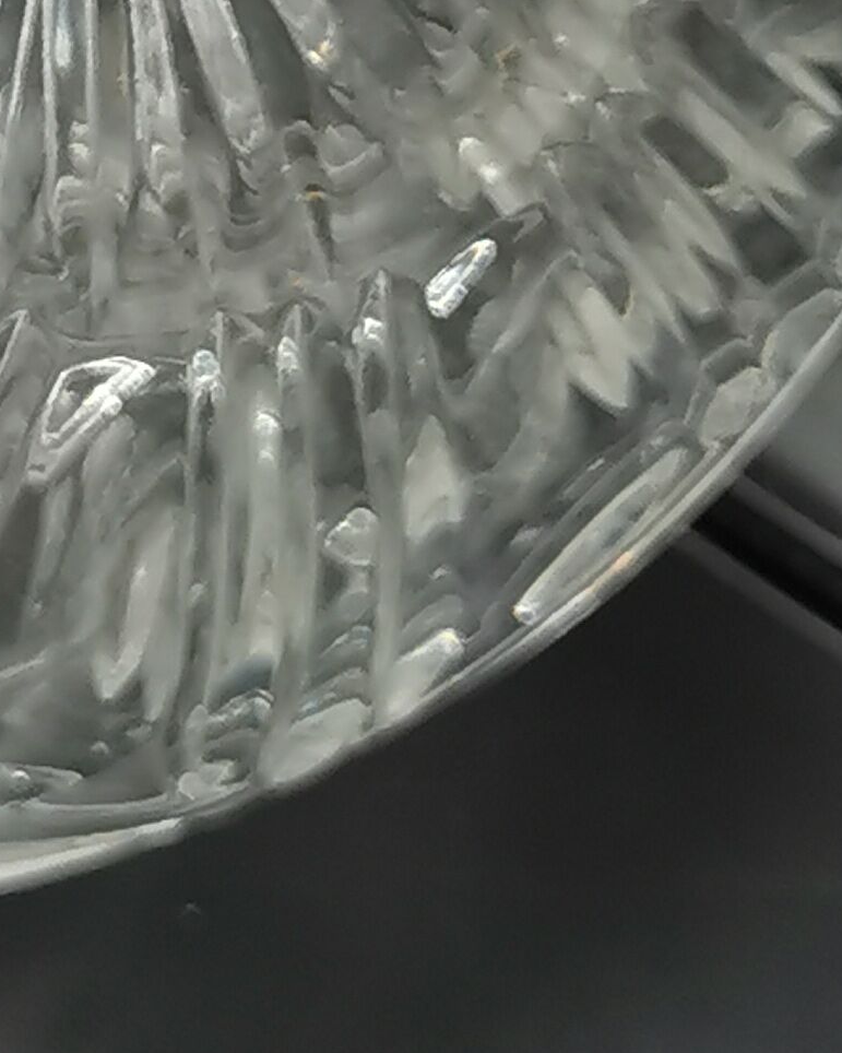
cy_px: -701
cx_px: -227
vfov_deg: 10.8
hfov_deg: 9.0
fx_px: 5296
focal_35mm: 170
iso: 125
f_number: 1.8
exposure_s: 1/50
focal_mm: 5.58
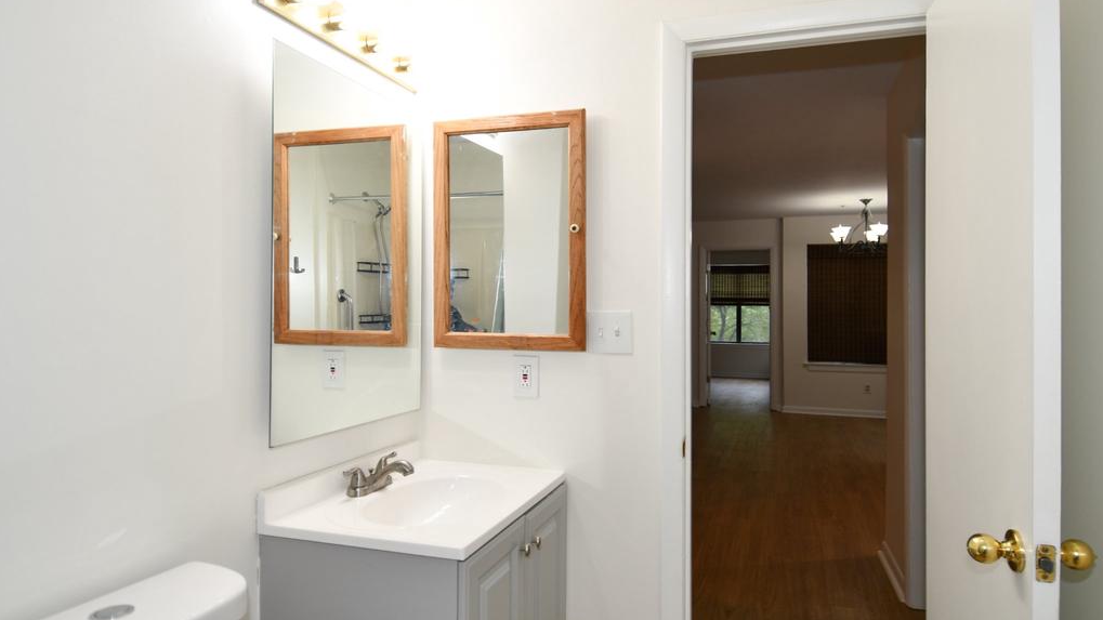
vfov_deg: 55.9
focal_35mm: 20
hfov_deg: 86.6
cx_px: 551
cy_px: 307
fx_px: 585
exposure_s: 1/80
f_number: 4.5
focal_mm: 13
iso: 200
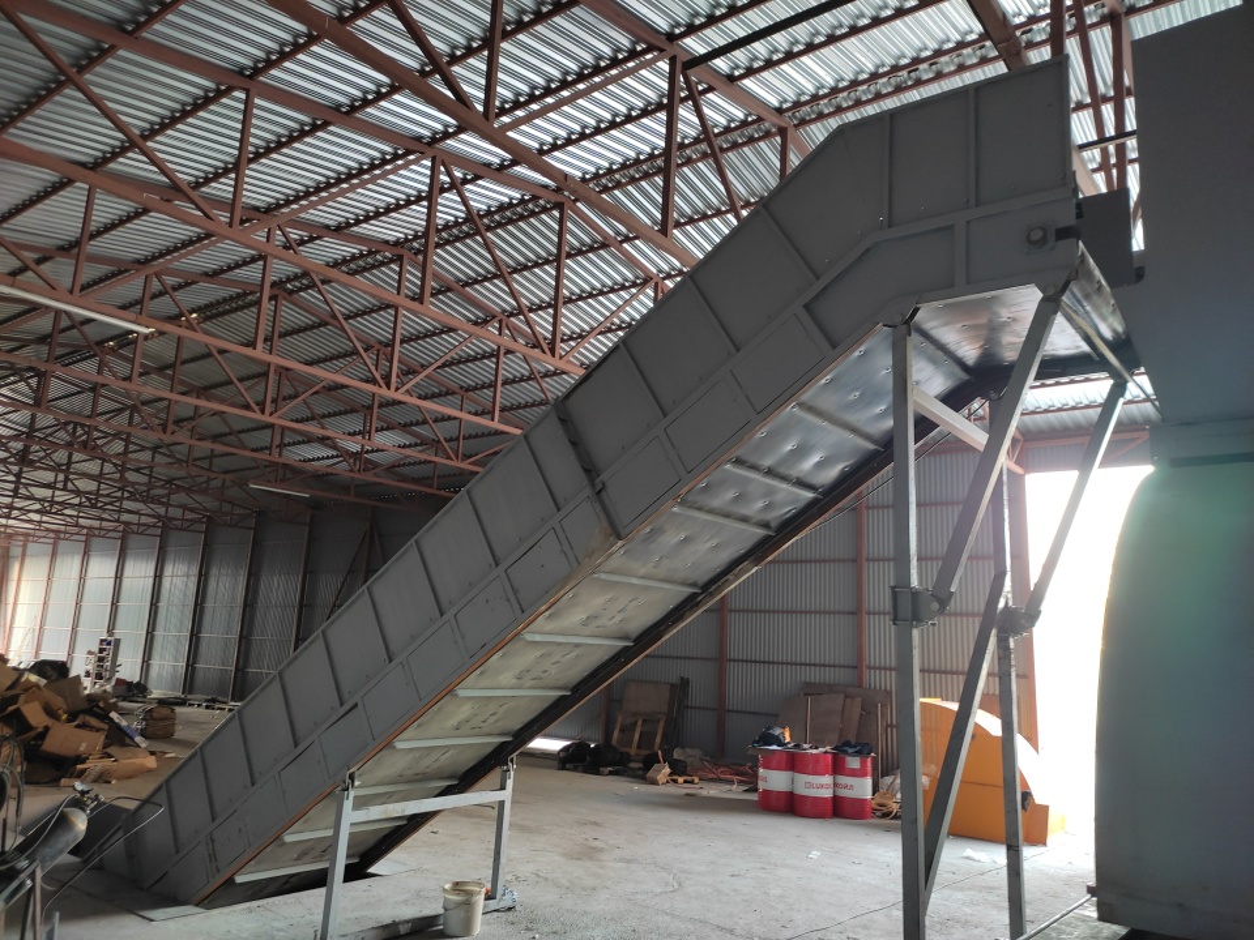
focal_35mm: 26
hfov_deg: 67.3
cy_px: 470
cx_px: 627
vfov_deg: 53.1
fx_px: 942
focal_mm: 4.74
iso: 504
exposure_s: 1/30
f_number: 1.79
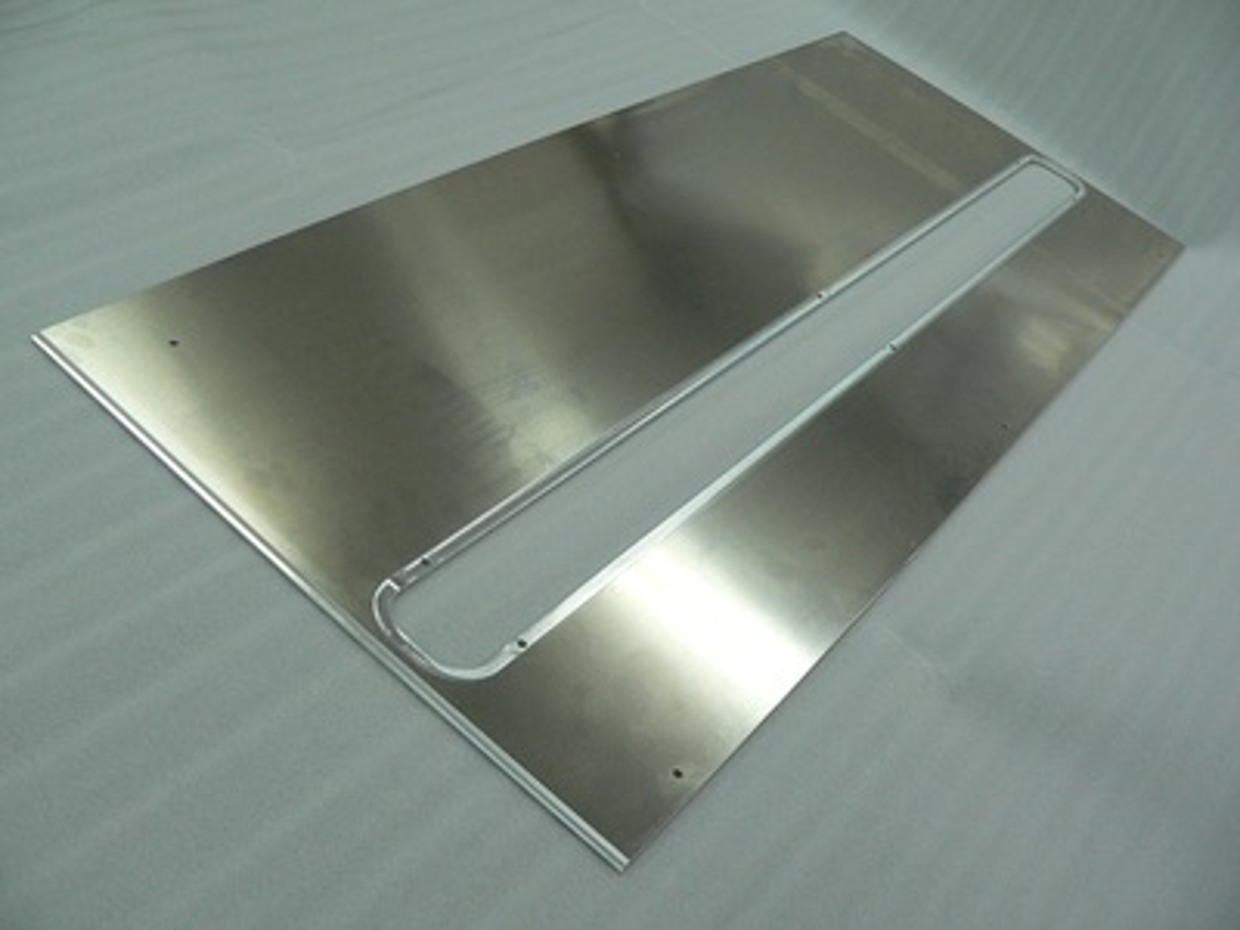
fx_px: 1290
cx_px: 620
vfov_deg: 39.7
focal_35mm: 36
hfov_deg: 51.4
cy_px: 465
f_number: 2.8
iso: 200
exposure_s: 1/60
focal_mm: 6
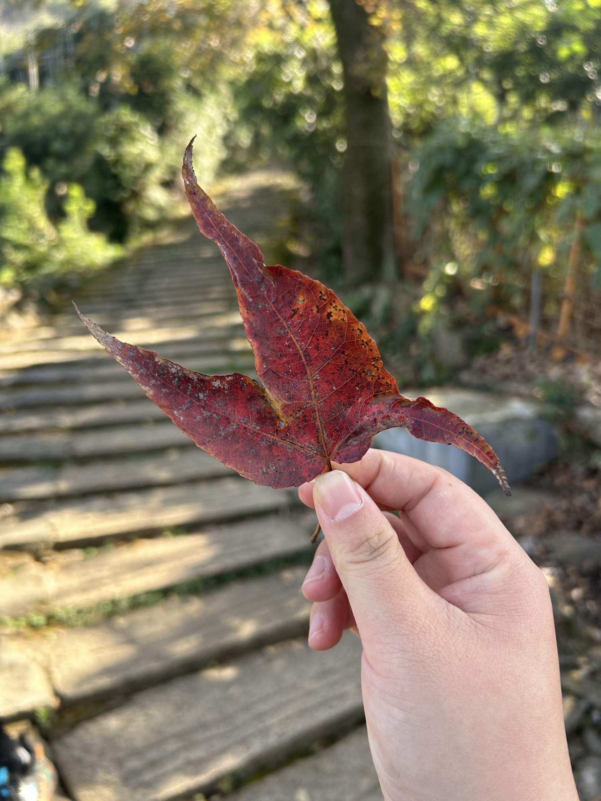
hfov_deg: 53.1
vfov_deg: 67.3
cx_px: 300
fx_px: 602
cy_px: 400
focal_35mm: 26
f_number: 1.5
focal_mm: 5.7
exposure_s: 1/319
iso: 50
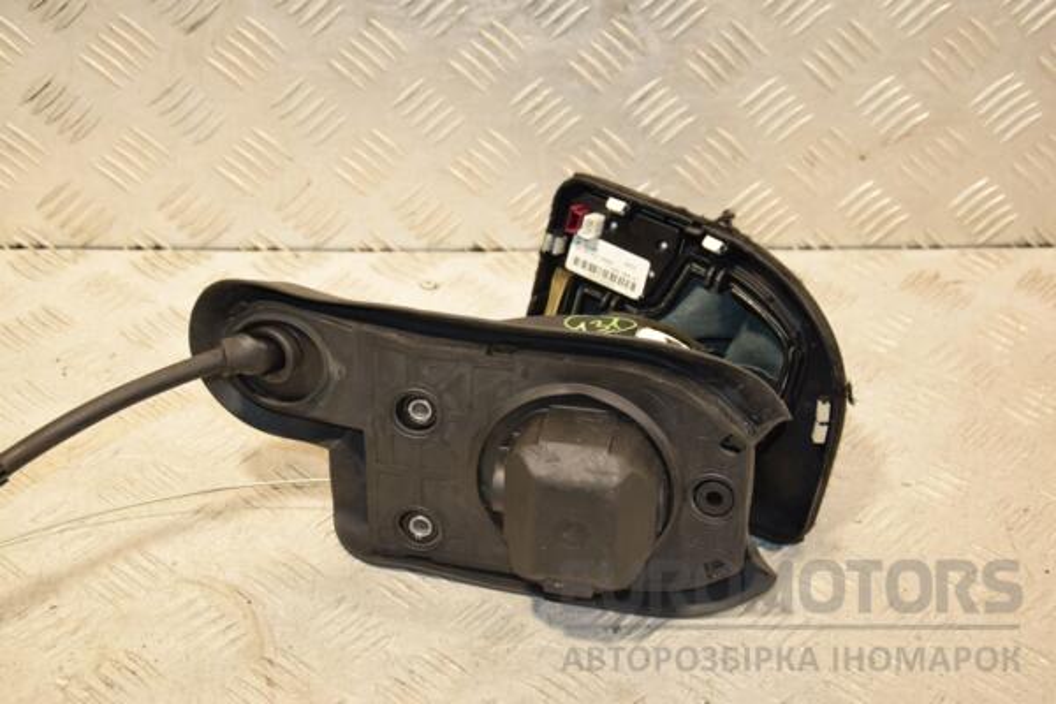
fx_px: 1980
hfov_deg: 29.9
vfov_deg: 20.2
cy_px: 352
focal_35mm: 68
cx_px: 528
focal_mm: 45
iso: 800
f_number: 5
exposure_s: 1/200
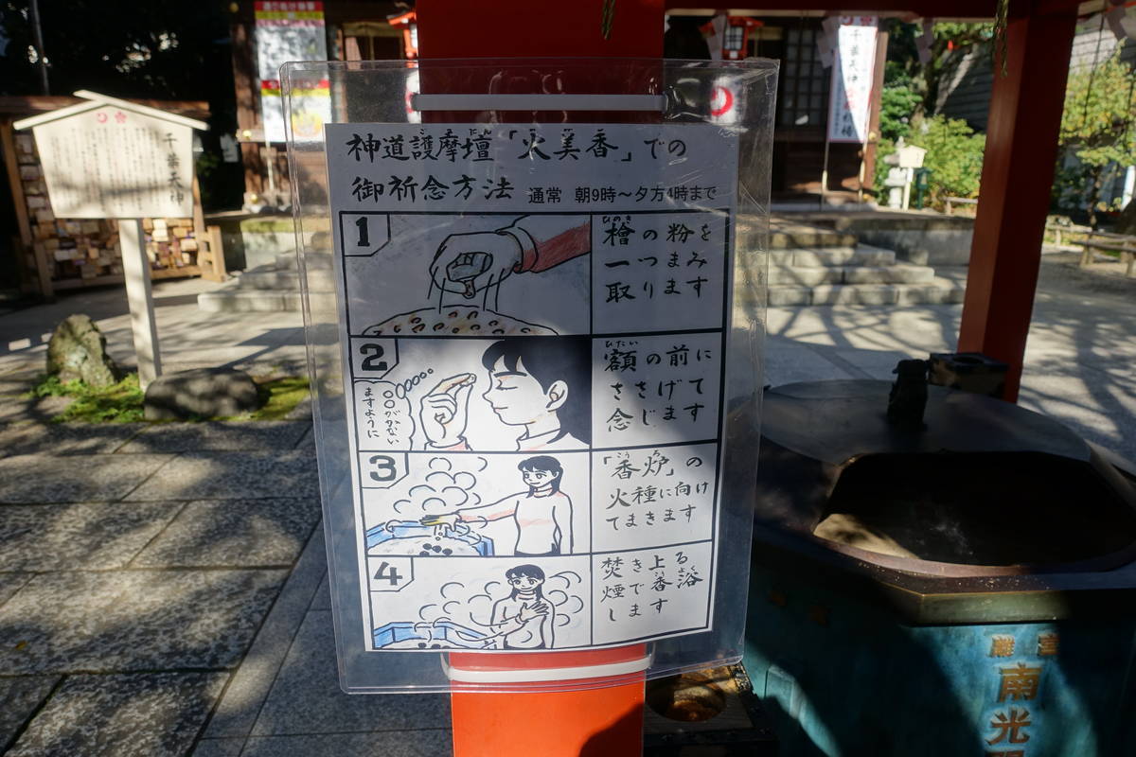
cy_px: 378
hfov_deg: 73.7
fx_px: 757
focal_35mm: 24
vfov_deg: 53.1
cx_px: 568
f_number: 4
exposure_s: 1/400
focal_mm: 8.8
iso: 125
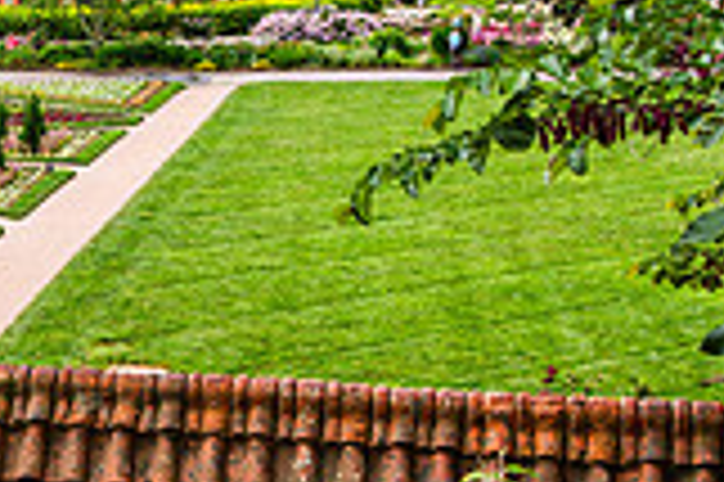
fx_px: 2029
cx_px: -342
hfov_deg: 18.1
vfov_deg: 13.5
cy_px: 142
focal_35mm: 101
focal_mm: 28
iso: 64
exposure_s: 1/160
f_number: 8
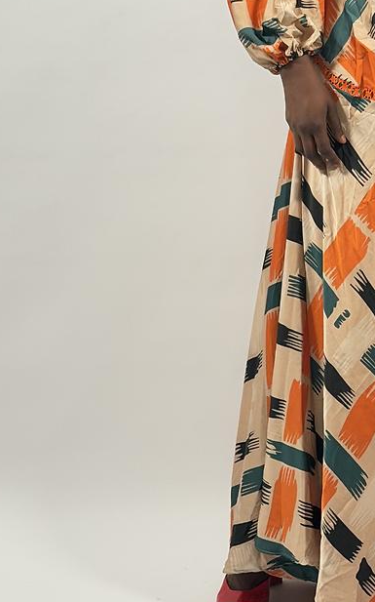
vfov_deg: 20.6
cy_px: 72
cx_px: 394
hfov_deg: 13.0
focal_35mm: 99
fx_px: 1621
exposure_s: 1/50
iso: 100
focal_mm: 6.76
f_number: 1.78
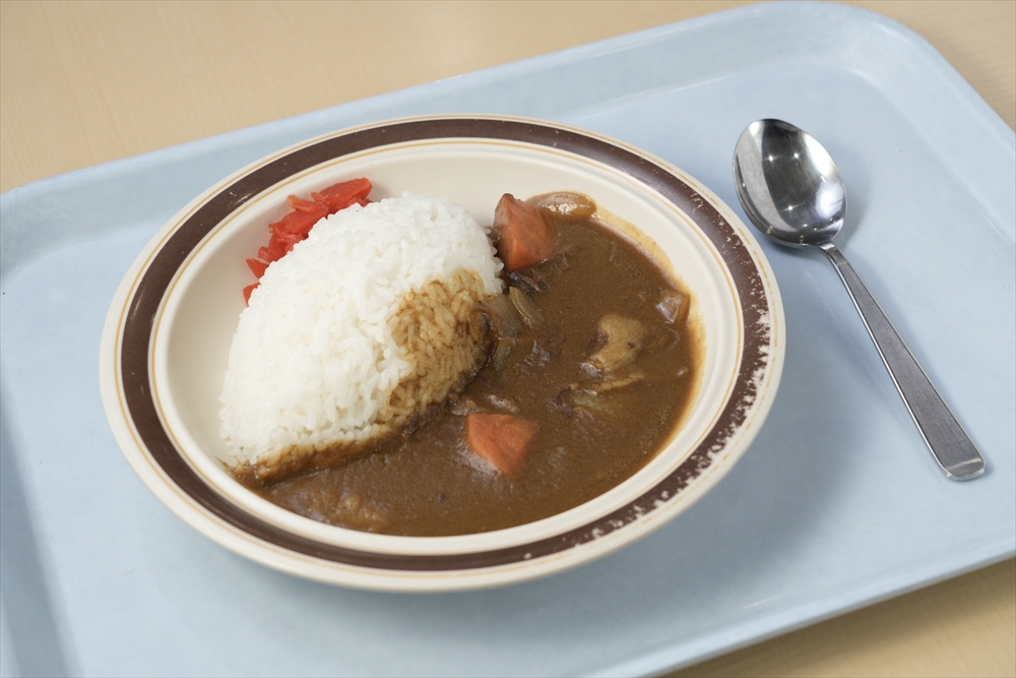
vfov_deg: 21.2
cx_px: 508
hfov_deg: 31.4
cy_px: 339
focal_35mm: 64
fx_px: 1806
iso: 500
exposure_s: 1/125
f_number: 8
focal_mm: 64
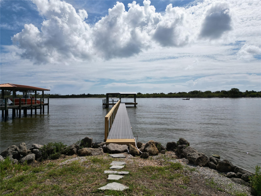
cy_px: 98
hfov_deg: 71.6
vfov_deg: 56.8
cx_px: 130
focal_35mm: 24
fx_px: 181
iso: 110
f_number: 1.7
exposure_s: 1/8000
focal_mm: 6.72
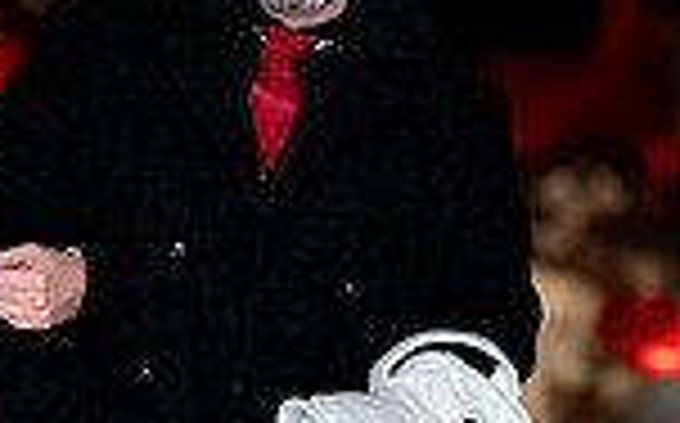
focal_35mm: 212
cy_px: 358
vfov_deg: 6.2
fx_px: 3924
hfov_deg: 9.9
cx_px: 86
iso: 6400
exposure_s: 1/160
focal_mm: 54
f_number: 2.8
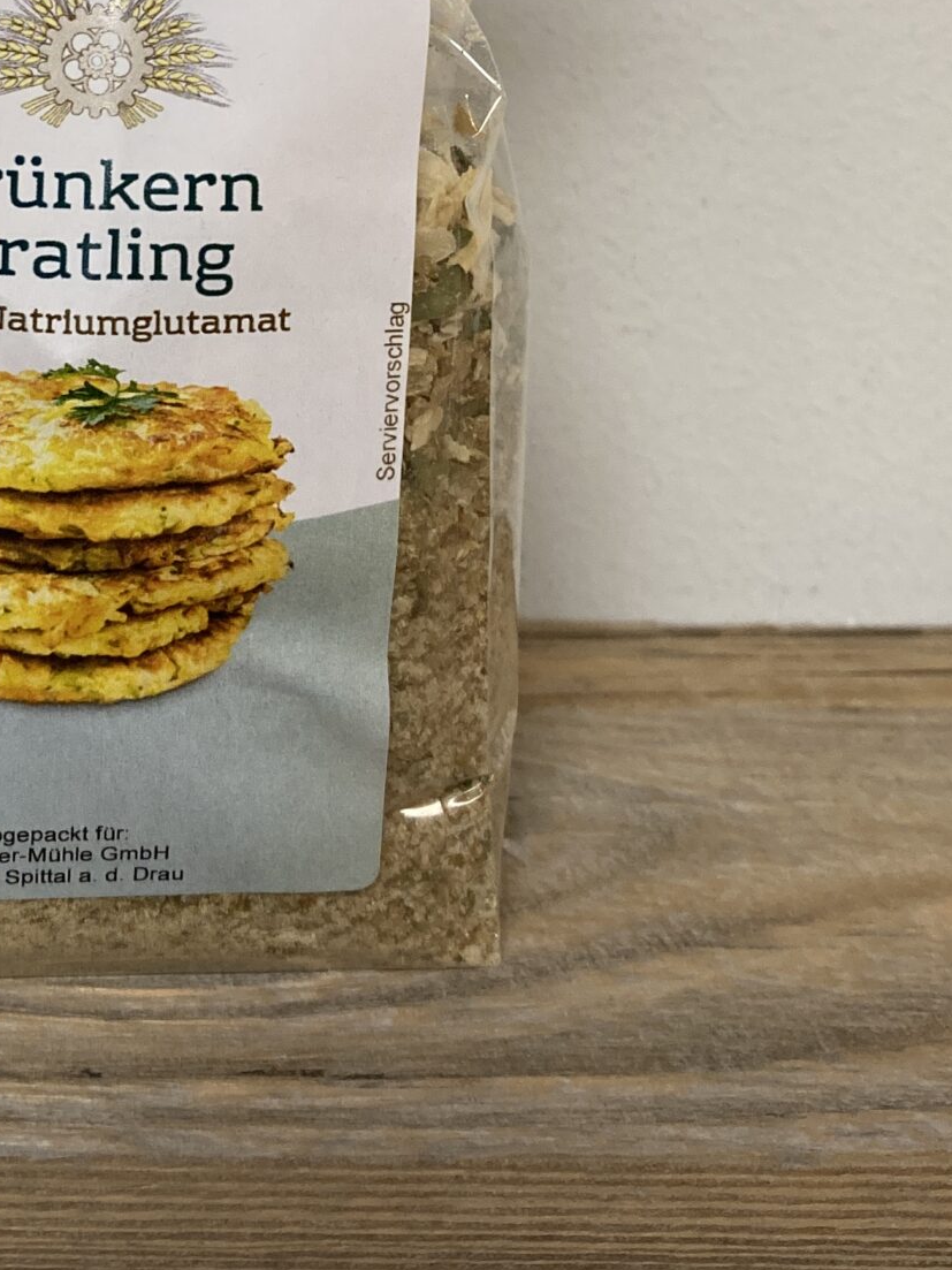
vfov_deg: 28.9
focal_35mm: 65
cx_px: 61
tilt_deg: -12.3
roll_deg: +0.3
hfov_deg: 22.0
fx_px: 2384
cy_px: 188
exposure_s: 1/50
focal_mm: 3.99
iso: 125
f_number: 1.8
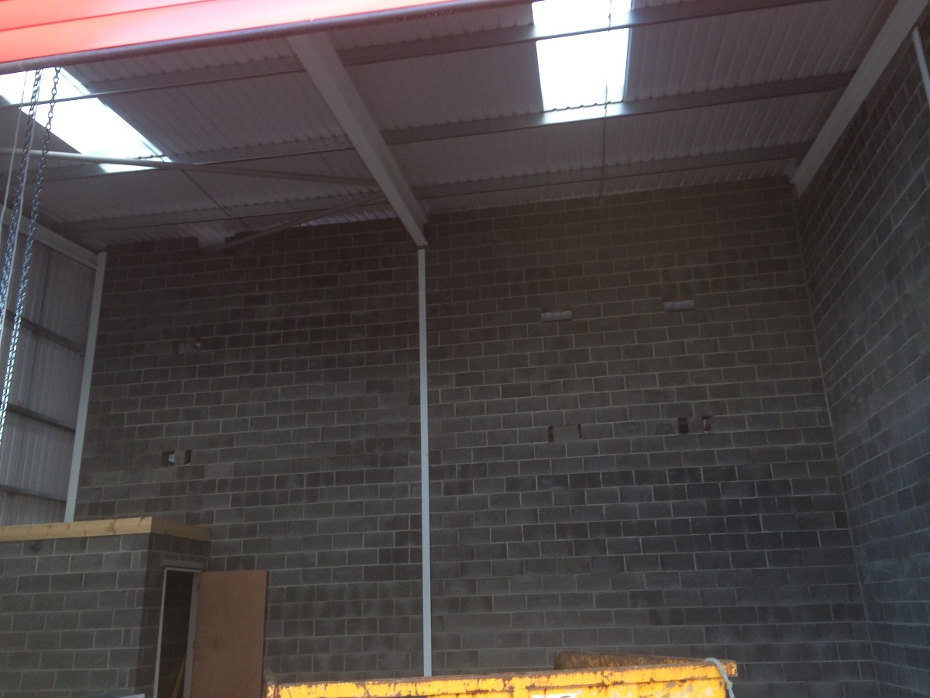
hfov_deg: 60.0
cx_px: 465
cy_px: 349
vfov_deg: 46.8
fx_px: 806
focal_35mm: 30
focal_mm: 4.12
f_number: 2.2
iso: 50
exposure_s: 1/30
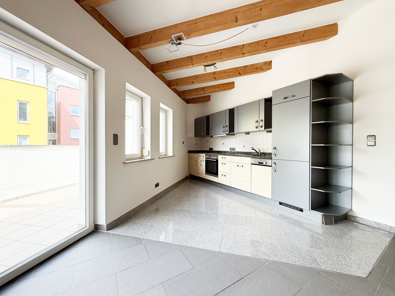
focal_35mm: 14
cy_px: 148
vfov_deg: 85.7
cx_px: 198
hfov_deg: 102.1
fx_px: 160
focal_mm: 2.22
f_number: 2.2
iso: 64
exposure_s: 1/122
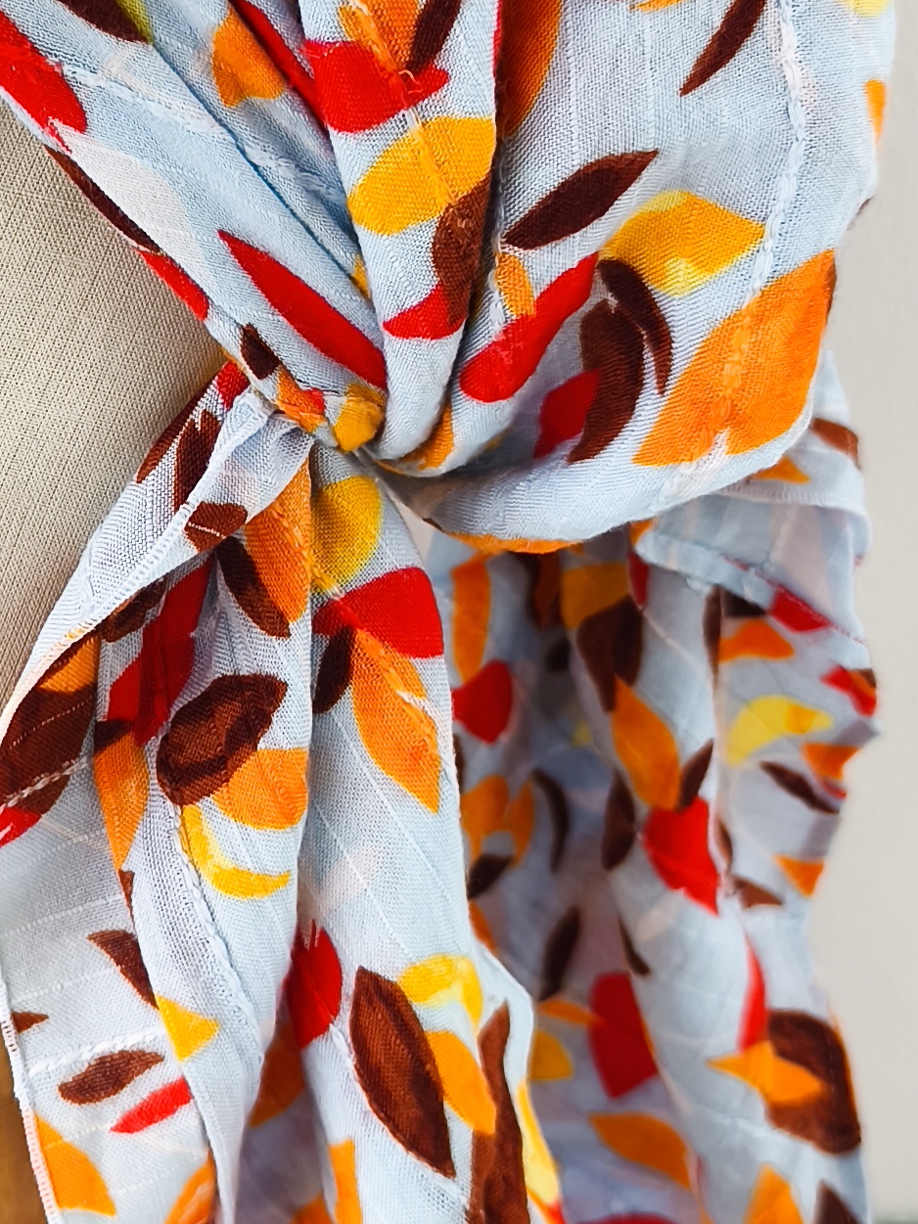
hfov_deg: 19.2
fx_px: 2652
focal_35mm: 75
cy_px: 499
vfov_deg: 25.9
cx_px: 31
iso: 50
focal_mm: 6.14
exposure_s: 1/30
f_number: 1.65
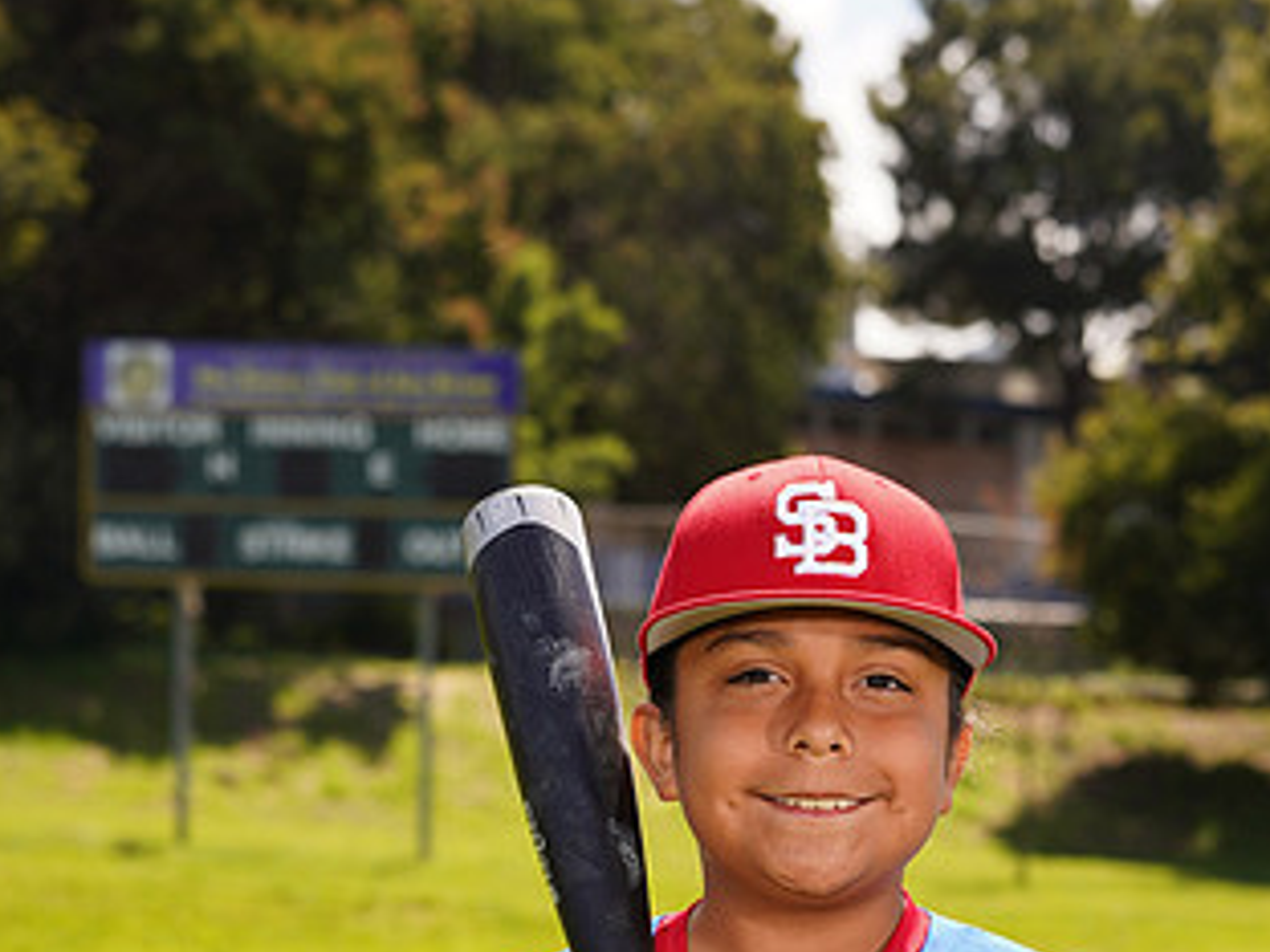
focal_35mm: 179
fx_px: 6567
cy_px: 1139
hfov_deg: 11.0
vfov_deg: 8.2
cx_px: 637
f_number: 9
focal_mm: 100
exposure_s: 1/160
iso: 100
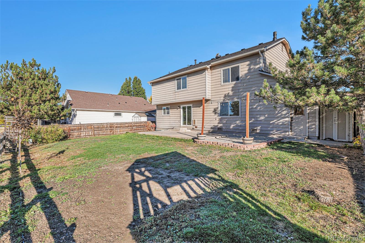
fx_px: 162
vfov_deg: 73.7
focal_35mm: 16
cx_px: 182
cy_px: 122
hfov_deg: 96.7
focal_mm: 16
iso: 100
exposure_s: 1/250
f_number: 8
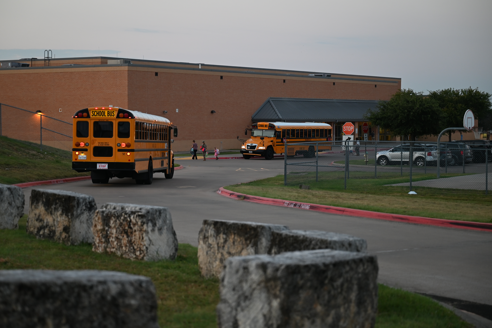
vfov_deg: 18.0
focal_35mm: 76
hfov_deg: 26.6
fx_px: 1039
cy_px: 162
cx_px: 231
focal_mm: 70
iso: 400
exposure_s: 1/200
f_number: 2.8
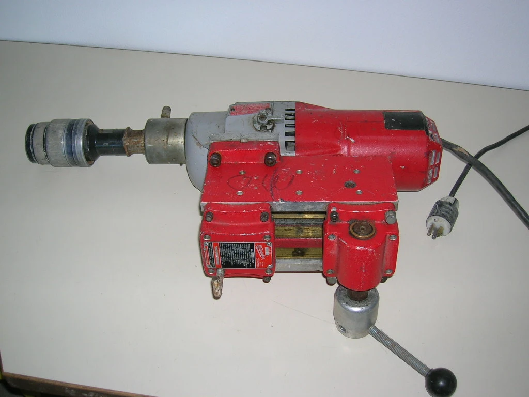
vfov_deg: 37.7
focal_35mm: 38
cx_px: 264
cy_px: 198
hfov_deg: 49.0
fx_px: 581
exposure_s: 1/60.1
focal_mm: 6.4
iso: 50
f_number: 3
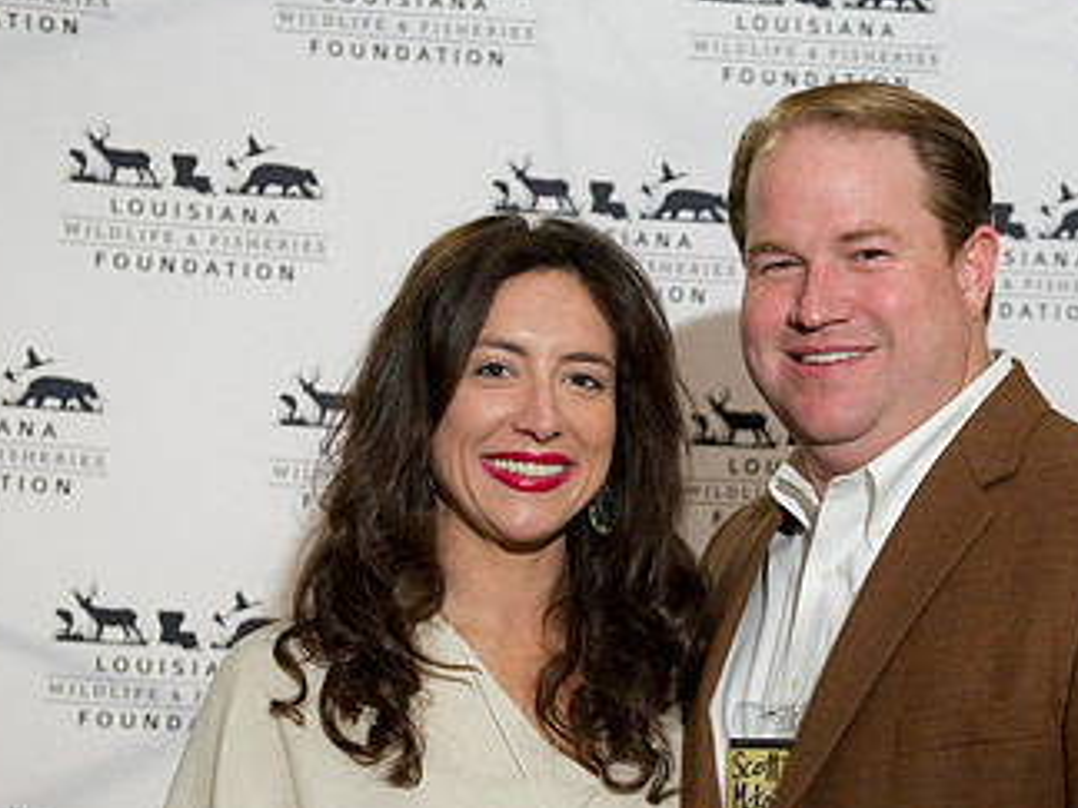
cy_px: 595
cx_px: 808
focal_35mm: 86
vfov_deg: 17.1
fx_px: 2678
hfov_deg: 22.5
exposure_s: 1/125
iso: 800
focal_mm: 50
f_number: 3.5
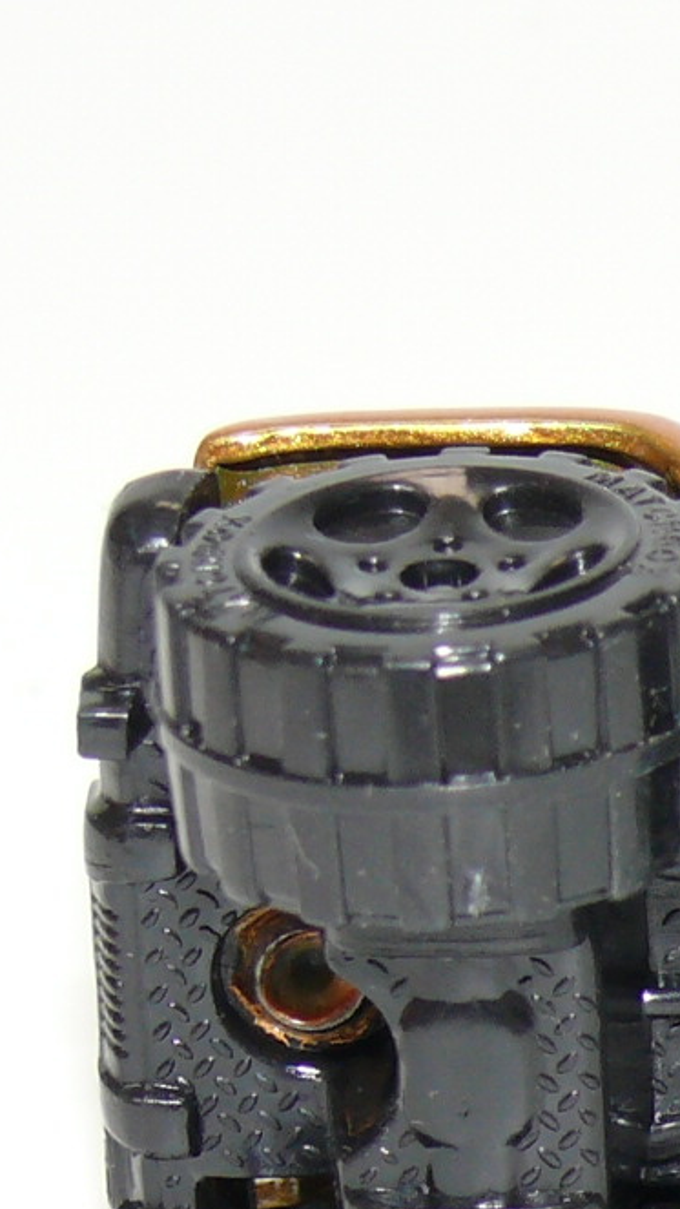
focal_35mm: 271
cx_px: 1249
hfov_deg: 4.4
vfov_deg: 8.0
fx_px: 8686
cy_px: 886
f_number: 4
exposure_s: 1/30
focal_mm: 13.6
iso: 100
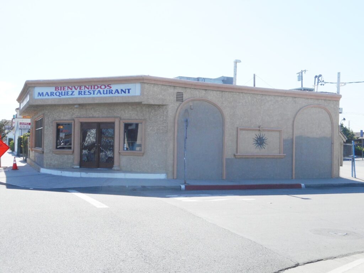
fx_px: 463
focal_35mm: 44
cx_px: 182
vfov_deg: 32.9
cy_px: 136
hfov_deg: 42.9
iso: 80
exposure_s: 1/400
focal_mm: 7.9
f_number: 4.7
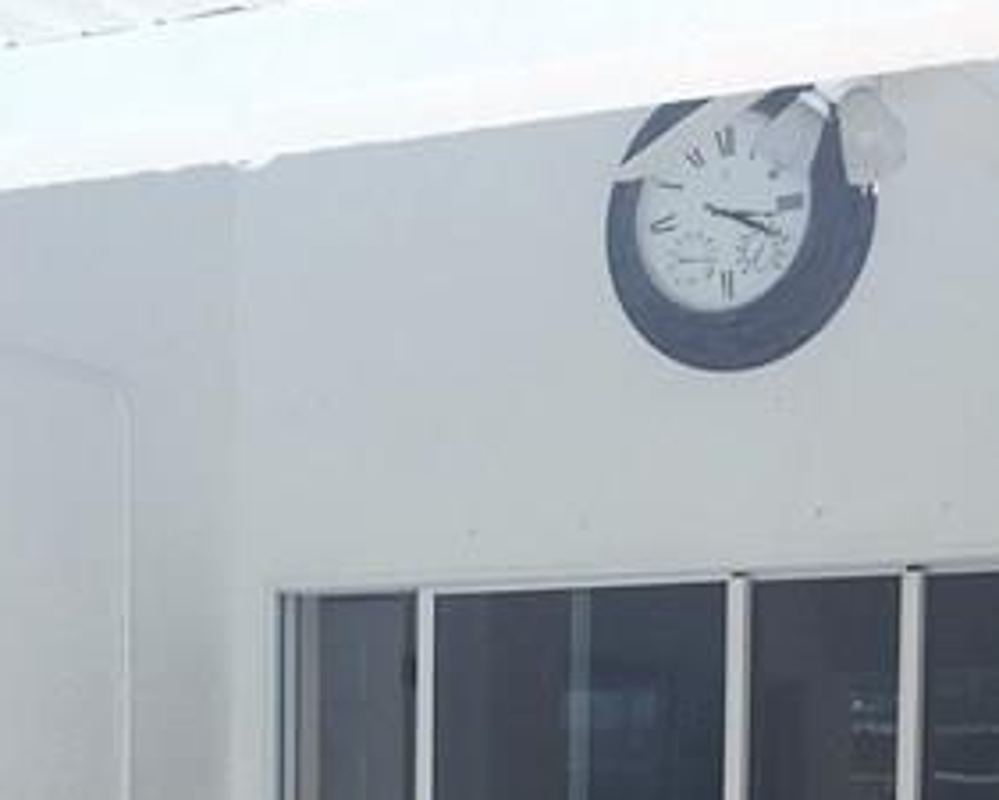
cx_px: 537
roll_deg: -1.2
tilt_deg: -4.4
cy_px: 1184
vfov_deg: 14.1
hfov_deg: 18.6
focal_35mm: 103
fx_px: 3046
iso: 25
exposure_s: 1/240
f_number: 2.2
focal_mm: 4.15
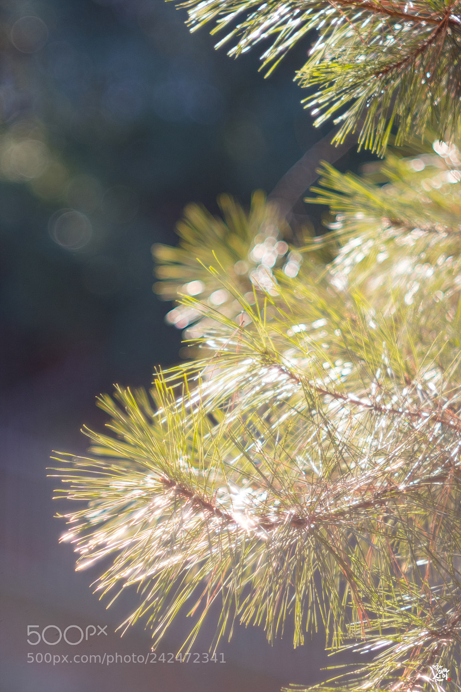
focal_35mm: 38
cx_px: 230
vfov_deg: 50.7
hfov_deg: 35.0
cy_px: 346
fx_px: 730
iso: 200
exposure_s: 1/200
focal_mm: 25
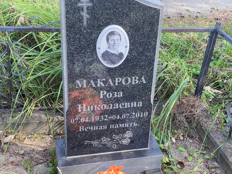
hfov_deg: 36.8
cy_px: 87
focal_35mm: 52
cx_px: 116
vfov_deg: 28.0
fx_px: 349
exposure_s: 1/151
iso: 20
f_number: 2
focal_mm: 6
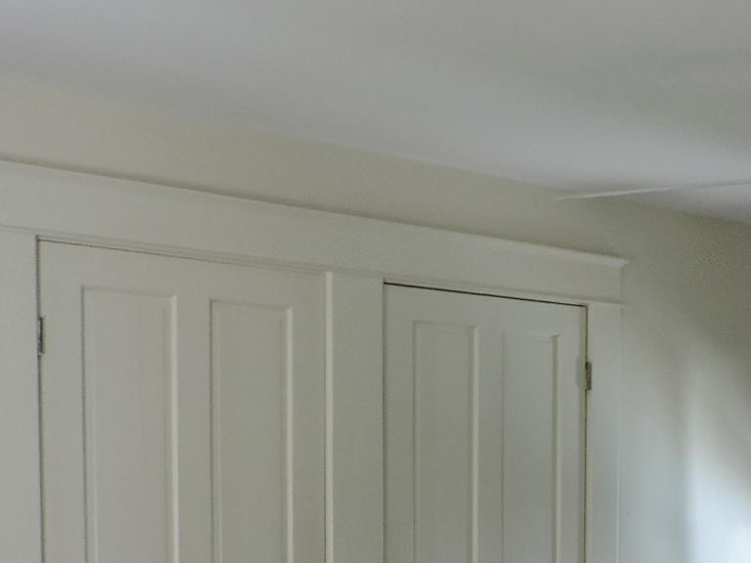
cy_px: 545
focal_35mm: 50
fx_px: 1085
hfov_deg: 37.4
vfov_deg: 27.6
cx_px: 548
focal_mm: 4.3
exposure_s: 1/30
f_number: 3
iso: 400
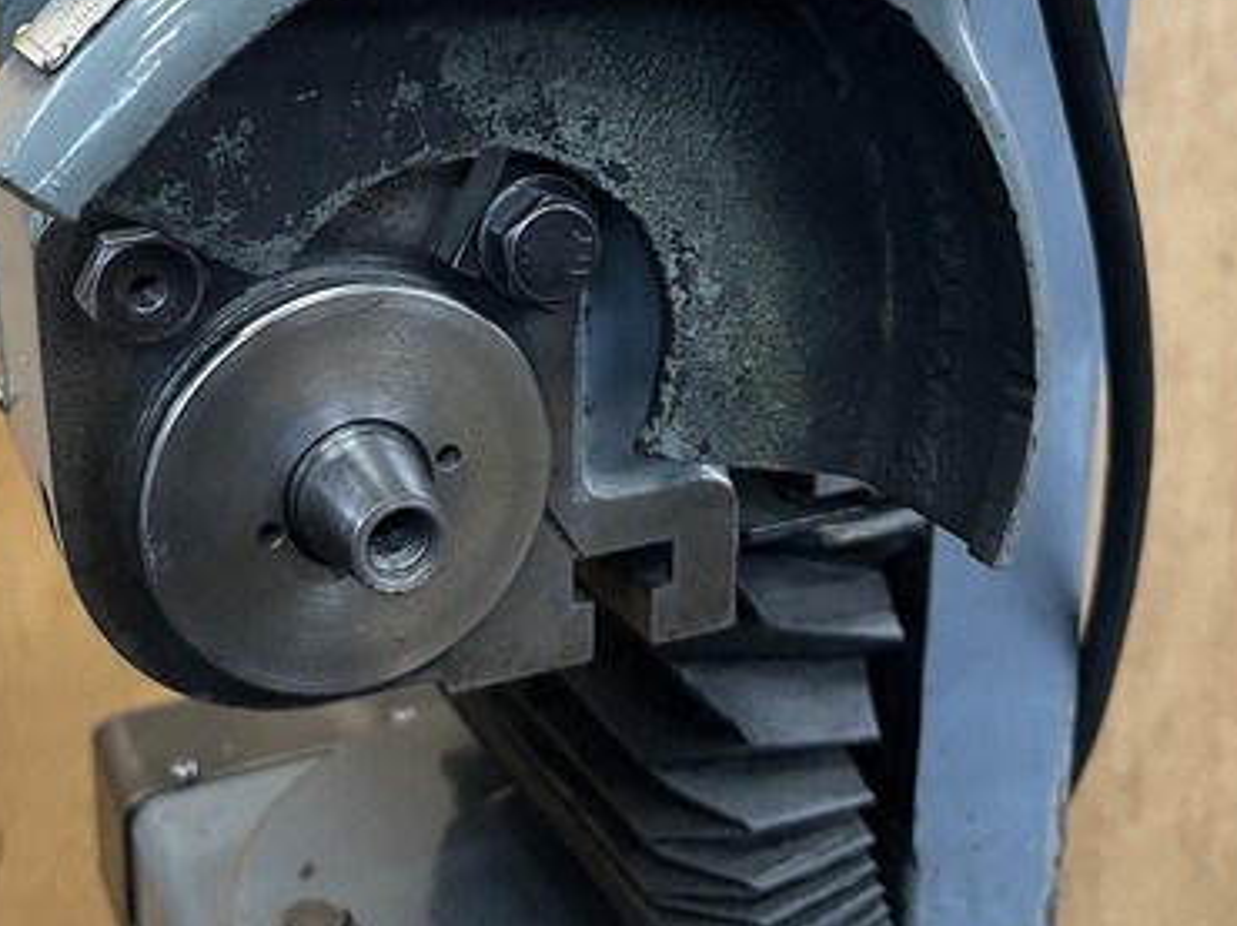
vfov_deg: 31.0
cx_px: 538
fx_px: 1607
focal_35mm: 45
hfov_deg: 42.0
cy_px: 134
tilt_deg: -12.2
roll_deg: +0.2
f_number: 1.6
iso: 250
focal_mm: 5.1
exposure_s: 1/50
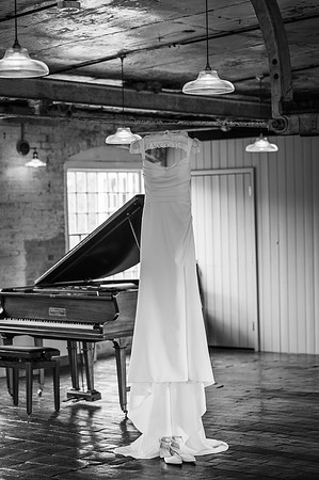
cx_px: 160
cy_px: 240
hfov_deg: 16.0
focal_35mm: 85
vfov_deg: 23.9
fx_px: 1132
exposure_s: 1/200
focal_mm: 85
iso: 160
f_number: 2.5
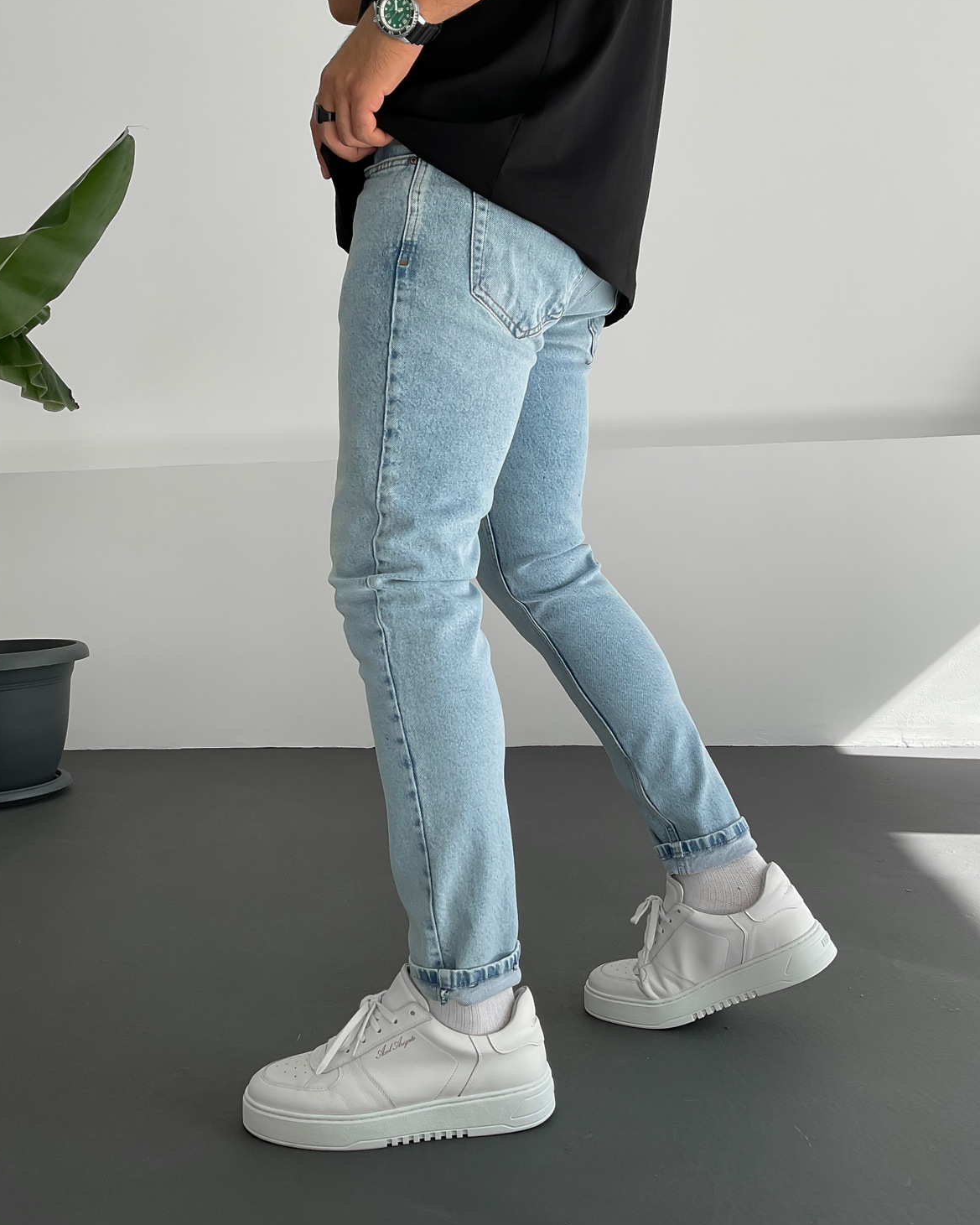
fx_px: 1124
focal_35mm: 31
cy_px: 571
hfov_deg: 47.1
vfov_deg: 57.1
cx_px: 491
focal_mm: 3
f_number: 1.8
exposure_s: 1/320
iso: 16
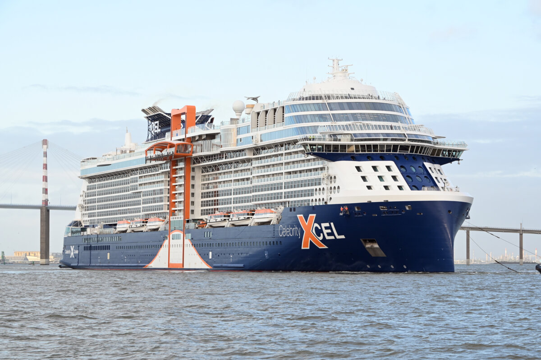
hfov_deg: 18.3
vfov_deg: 12.2
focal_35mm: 112
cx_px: 270
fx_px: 1682
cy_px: 180
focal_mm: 112
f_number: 11
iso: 800
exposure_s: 1/160
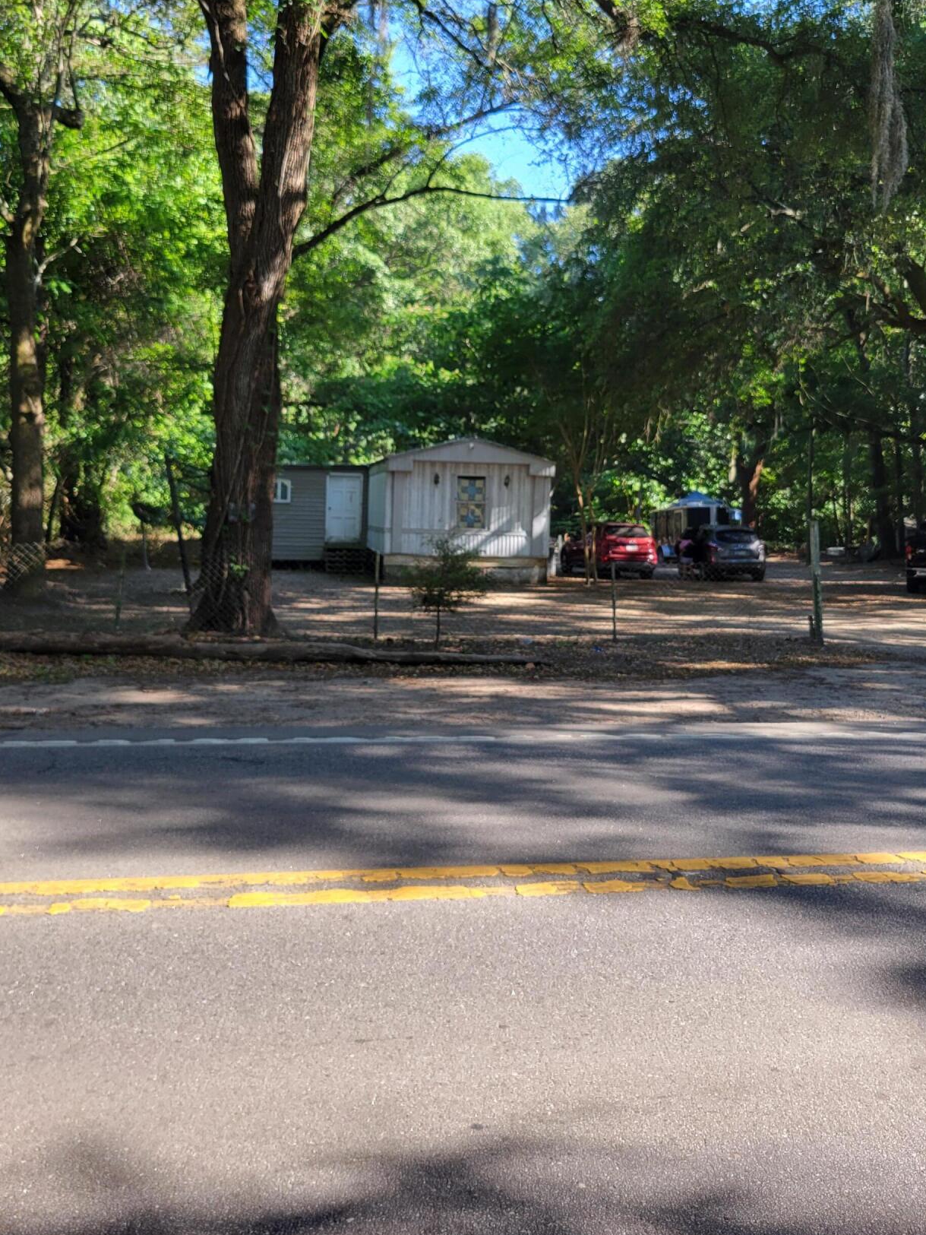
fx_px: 1141
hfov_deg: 44.1
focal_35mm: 32
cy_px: 534
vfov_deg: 56.6
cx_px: 521
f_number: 1.8
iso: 40
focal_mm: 5.4
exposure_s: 1/288
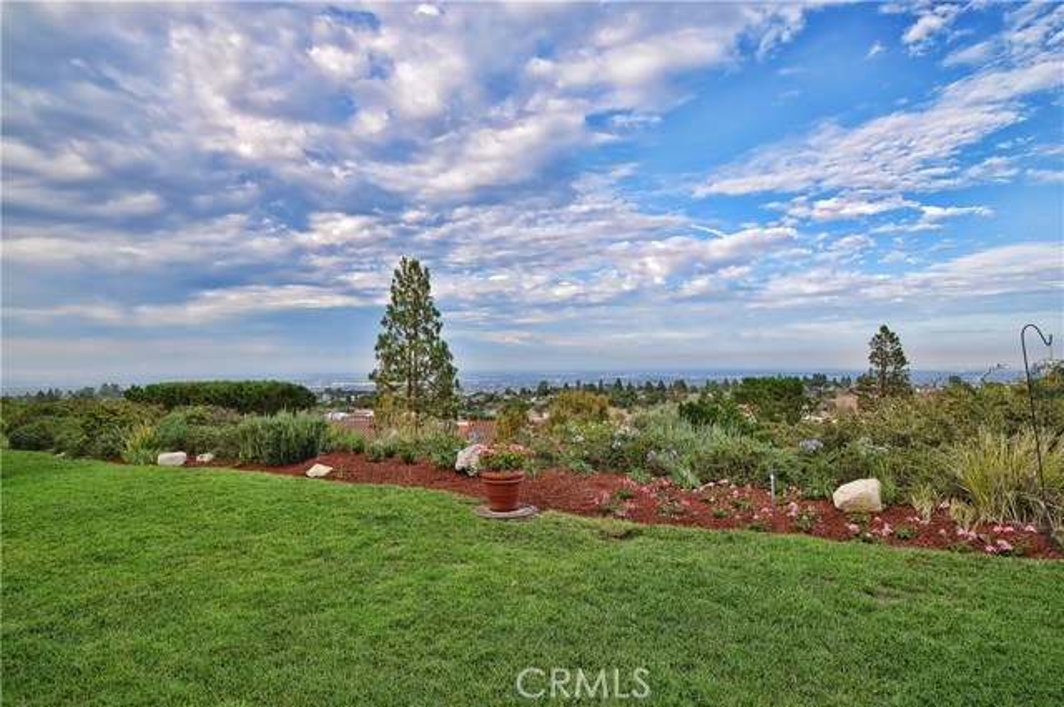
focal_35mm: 18
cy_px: 354
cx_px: 532
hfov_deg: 90.1
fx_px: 531
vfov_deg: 67.2
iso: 400
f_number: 11
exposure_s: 1/160
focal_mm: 12
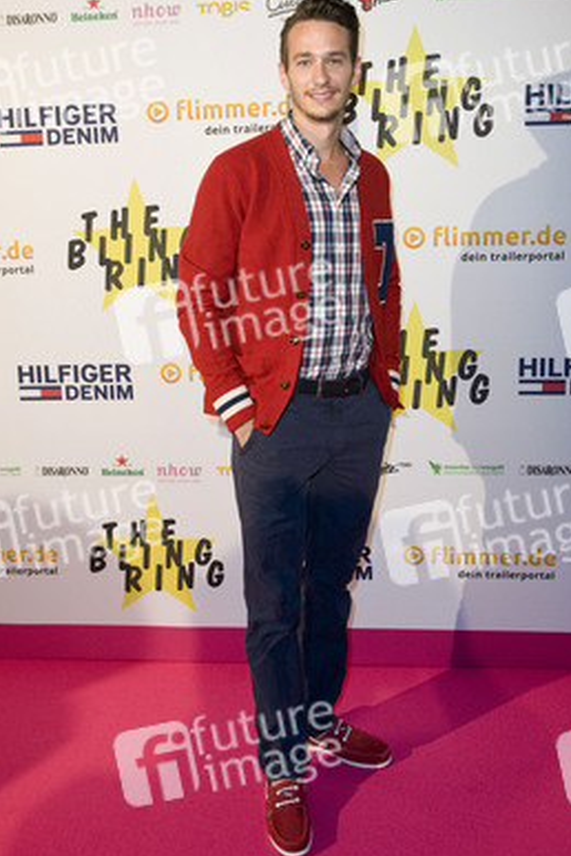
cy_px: 422
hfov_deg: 43.6
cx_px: 293
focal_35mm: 30
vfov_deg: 61.9
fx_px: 714
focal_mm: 29
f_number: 4.5
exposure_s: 1/200
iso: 1600
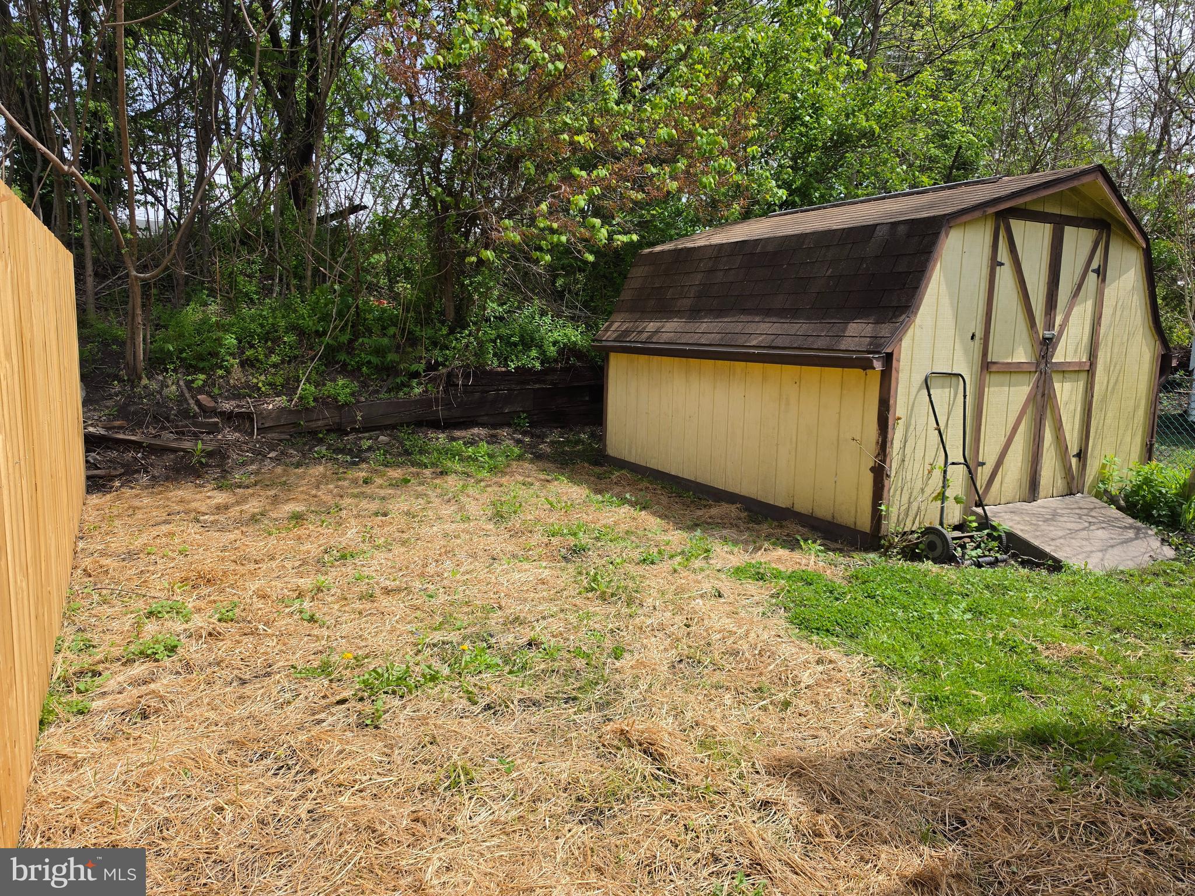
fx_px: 794
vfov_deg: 58.9
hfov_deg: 73.9
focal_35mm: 23
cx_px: 598
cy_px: 448
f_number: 1.4
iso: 64
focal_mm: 6.5
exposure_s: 1/4764
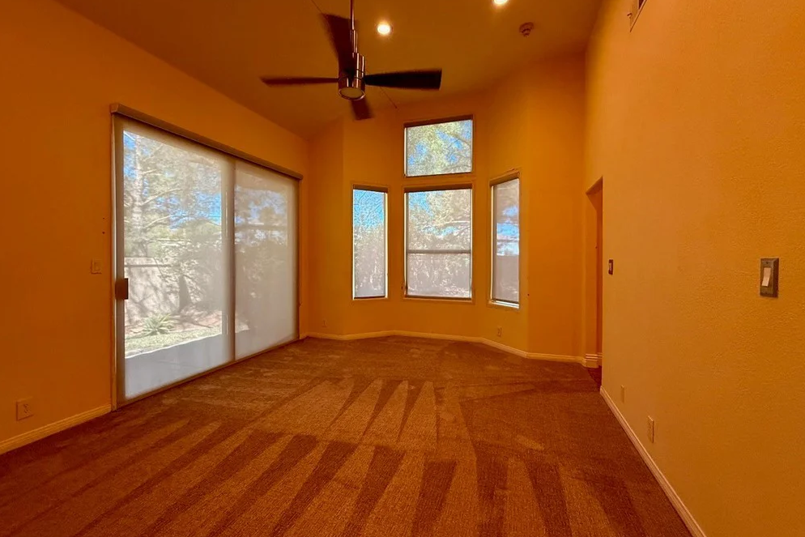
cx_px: 400
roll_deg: +0.1
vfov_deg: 77.3
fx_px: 335
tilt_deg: -0.8
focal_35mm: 15
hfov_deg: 100.4
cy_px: 262
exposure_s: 1/120
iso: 250
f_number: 2.2
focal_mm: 2.22
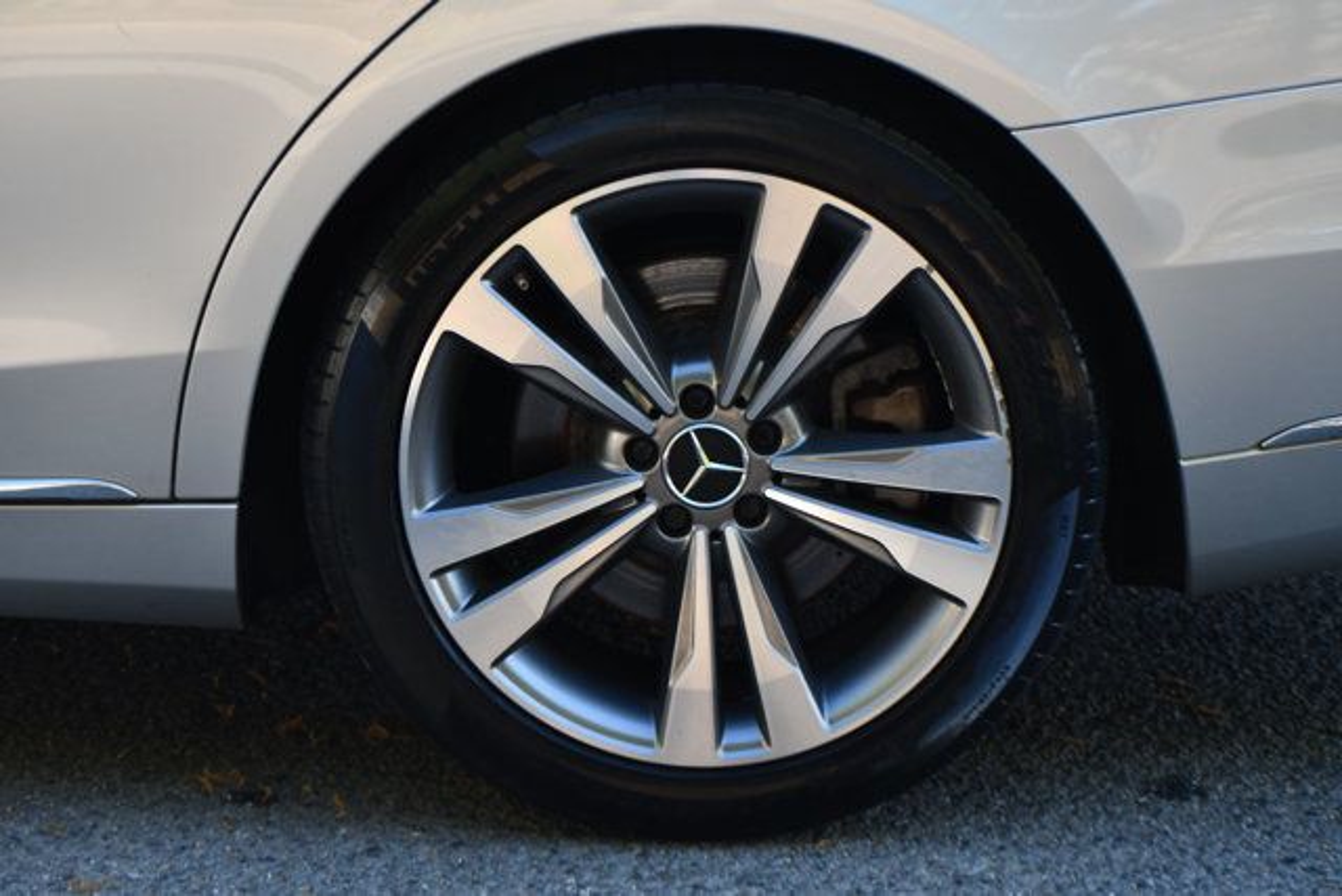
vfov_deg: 13.0
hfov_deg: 19.5
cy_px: 448
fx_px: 3915
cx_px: 671
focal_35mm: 105
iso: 400
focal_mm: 70
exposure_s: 1/250
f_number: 5.6
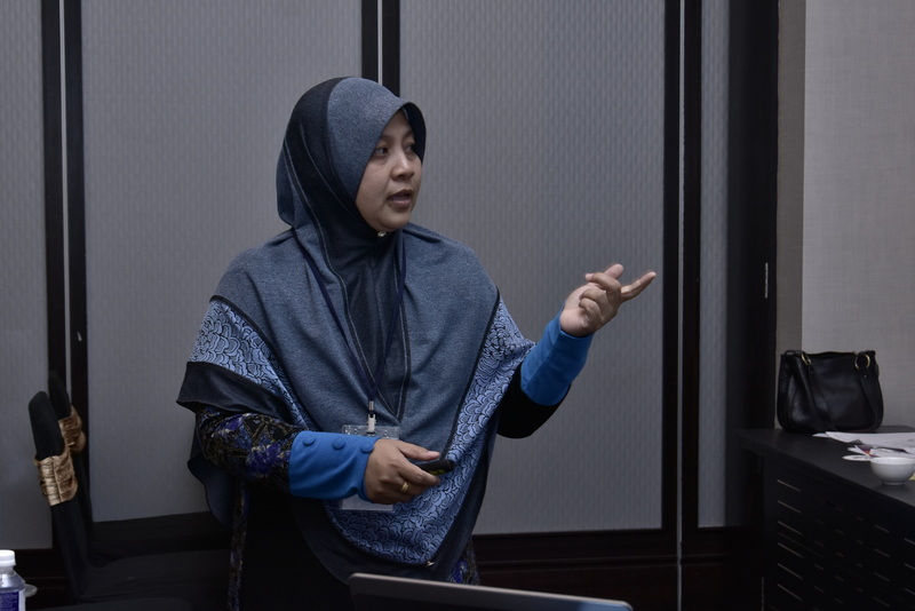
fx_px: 1716
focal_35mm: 68
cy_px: 306
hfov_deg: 29.9
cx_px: 458
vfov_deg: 20.2
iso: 320
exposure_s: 1/50
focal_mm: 45
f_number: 6.3
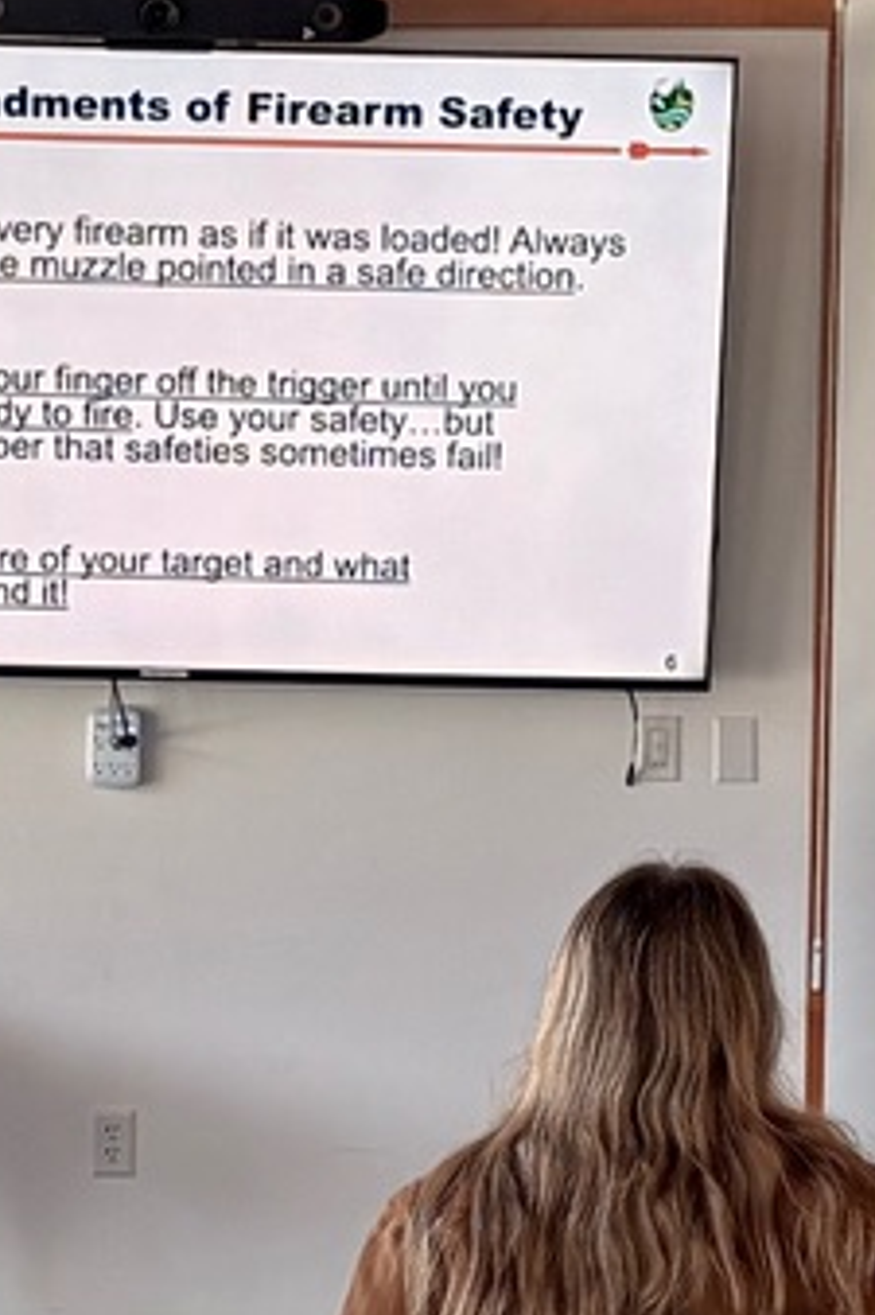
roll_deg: -0.4
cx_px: 253
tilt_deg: -5.9
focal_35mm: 164
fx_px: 5985
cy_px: 918
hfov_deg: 8.4
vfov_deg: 12.5
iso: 40
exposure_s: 1/132
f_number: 1.6
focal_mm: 5.96
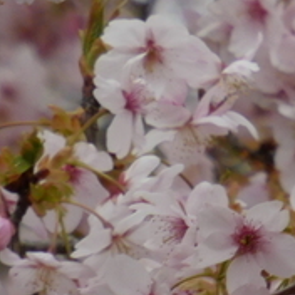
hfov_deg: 1.1
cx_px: 783
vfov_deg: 1.1
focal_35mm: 1604
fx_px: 15465
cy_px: -456
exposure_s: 1/500
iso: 200
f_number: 7.1
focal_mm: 100
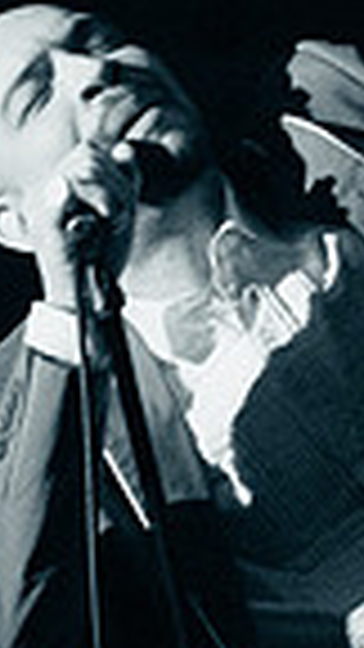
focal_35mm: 466
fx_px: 7996
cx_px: 306
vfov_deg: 4.6
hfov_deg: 2.6
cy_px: 367
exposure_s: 1/100
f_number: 2.8
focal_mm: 86
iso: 4000
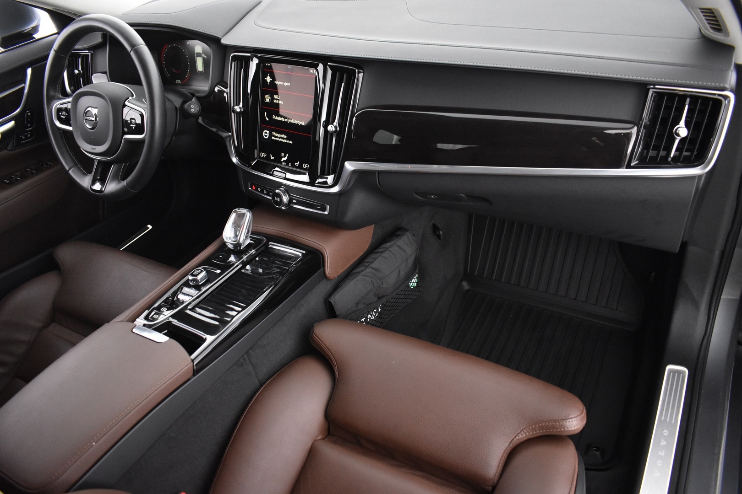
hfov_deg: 67.4
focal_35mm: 27
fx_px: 556
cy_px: 247
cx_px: 371
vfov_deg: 47.9
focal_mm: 18
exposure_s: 1/20
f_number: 3.5
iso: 3200
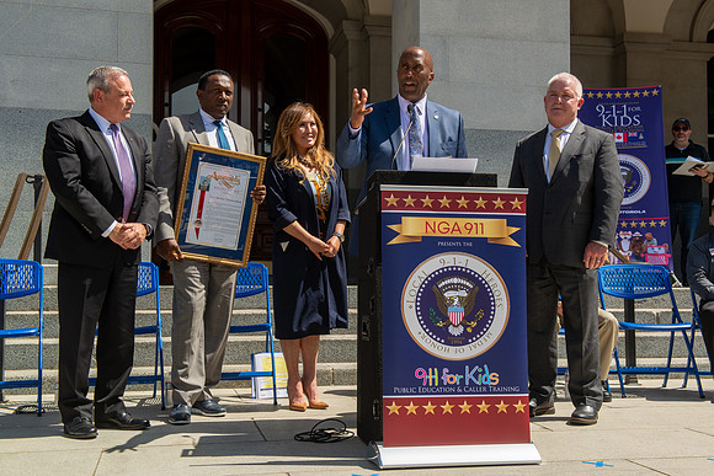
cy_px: 244
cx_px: 366
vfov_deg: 29.8
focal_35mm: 45
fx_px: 897
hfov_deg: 43.4
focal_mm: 44
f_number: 8
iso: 100
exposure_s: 1/200
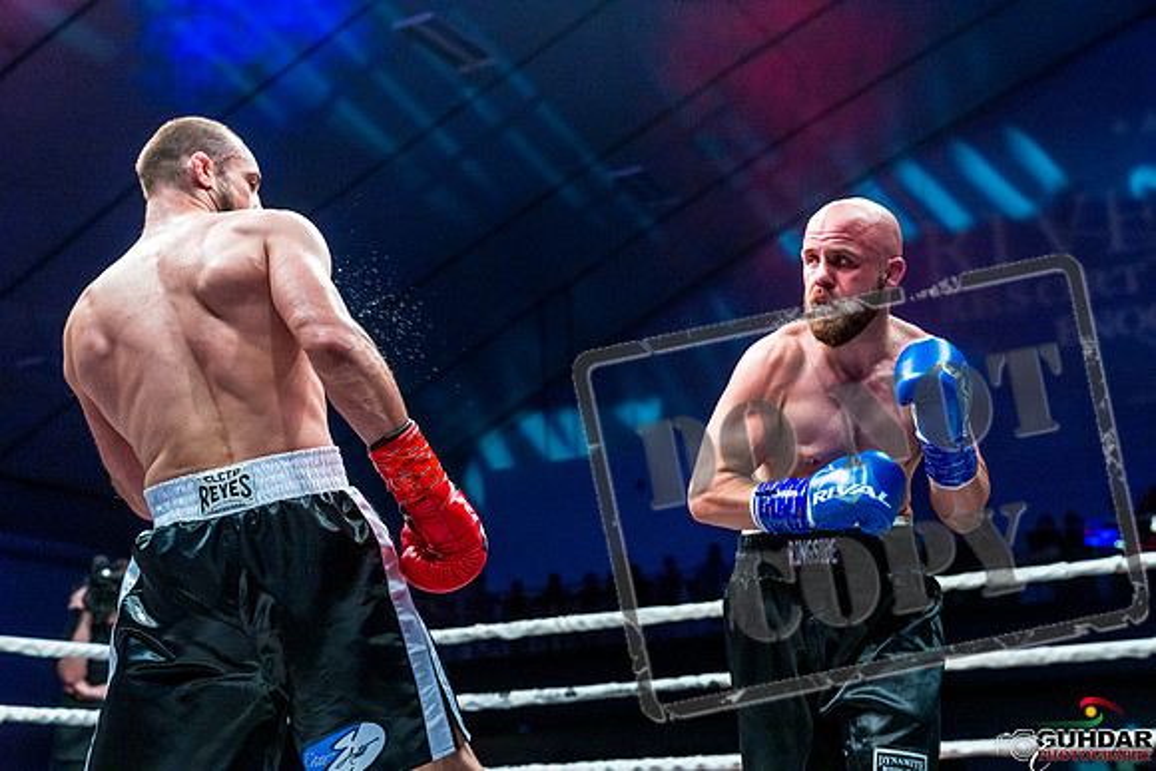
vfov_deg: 26.0
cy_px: 386
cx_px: 578
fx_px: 1670
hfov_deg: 38.2
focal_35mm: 52
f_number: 4
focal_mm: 52
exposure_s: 1/1000
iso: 4000
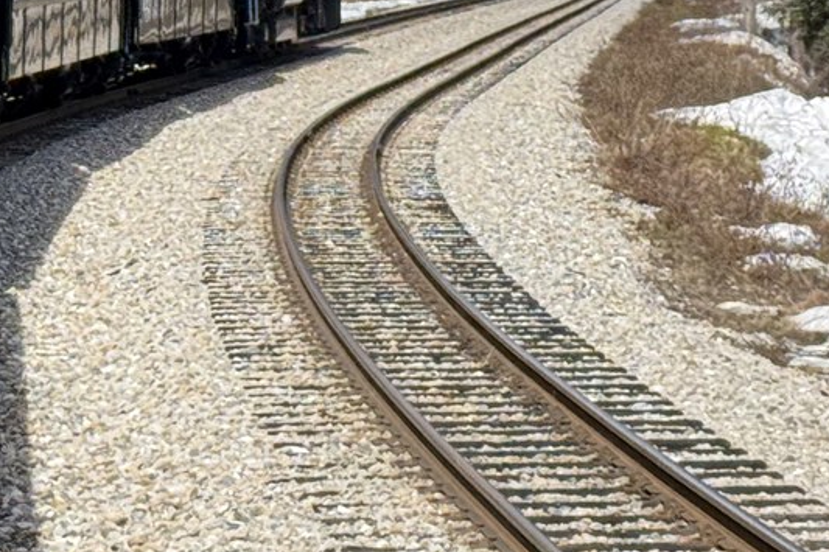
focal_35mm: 192
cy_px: 143
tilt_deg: -4.0
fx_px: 4420
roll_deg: +0.5
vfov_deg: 7.1
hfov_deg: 10.7
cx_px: 423
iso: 64
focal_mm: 6.76
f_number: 1.78
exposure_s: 1/3891
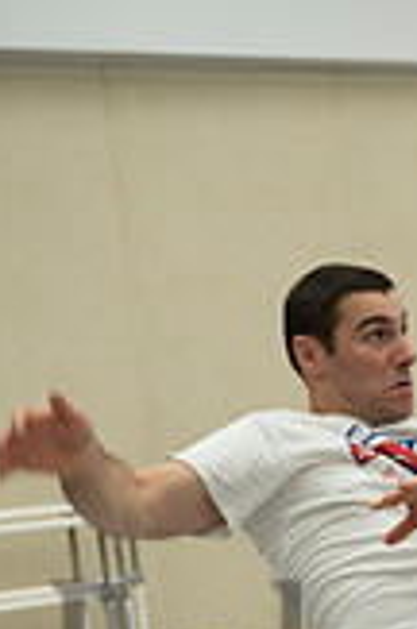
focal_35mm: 108
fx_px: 1884
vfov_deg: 18.2
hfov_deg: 12.2
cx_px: 558
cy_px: 710
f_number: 4
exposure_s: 1/400
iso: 2200
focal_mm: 39
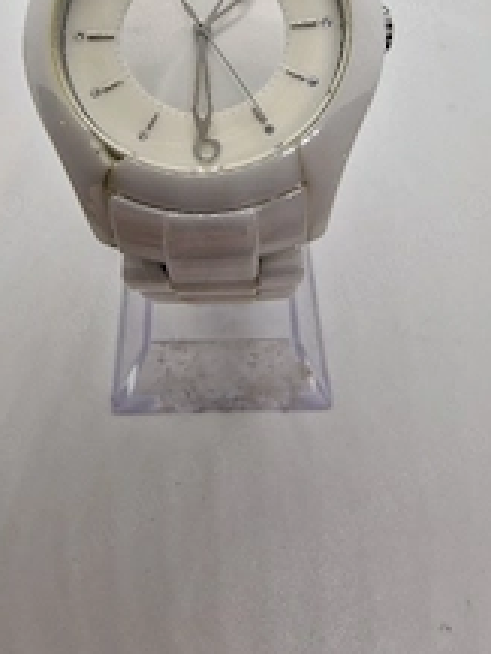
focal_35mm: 24
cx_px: 220
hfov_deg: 56.7
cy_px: 63
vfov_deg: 60.4
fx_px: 453
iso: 50
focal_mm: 2.2
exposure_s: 1/175
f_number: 2.2
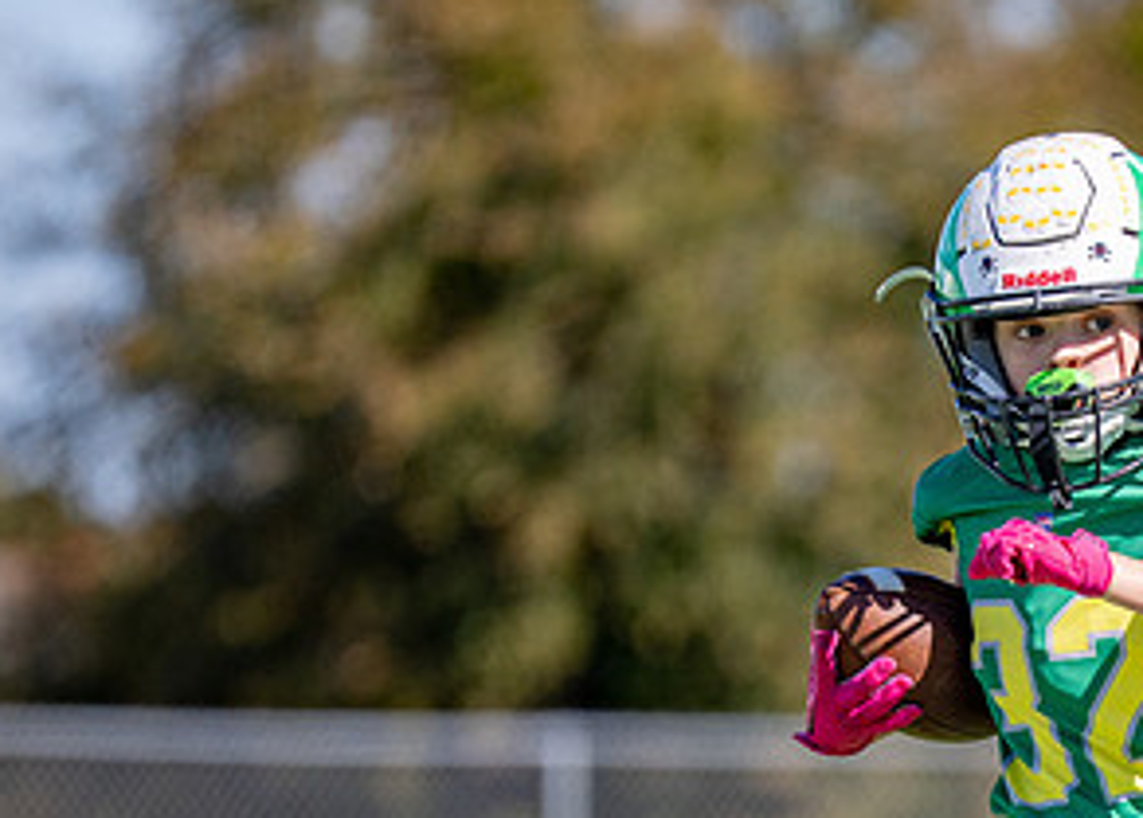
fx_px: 19588
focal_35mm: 603
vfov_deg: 2.4
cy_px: 836
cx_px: 1221
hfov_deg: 3.3
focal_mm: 200
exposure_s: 1/4000
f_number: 2.8
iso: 160
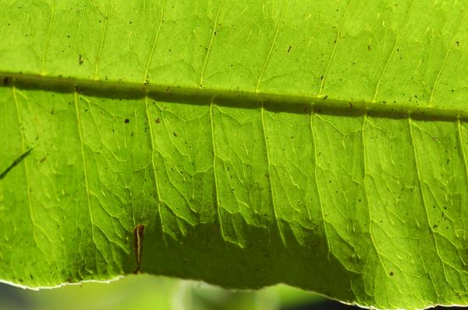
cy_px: 155
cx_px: 234
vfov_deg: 15.1
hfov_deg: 22.7
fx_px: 1168
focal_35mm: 90
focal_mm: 60
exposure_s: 1/125
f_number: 5.6
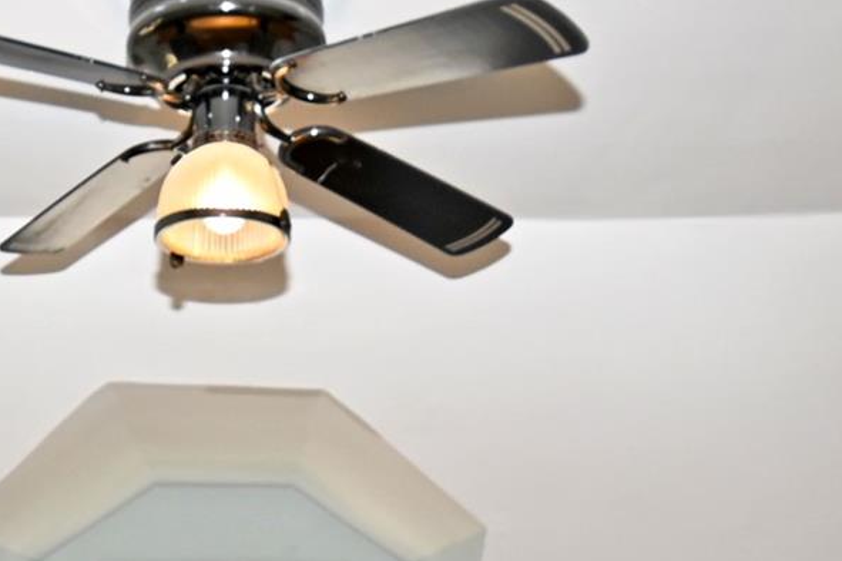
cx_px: 215
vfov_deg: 23.1
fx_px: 1216
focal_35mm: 52
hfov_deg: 37.3
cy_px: 731
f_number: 5.6
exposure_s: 1/125
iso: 140
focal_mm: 10
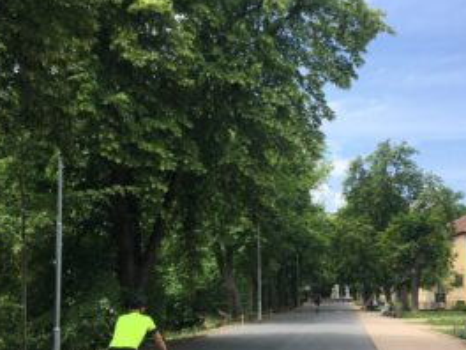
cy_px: 232
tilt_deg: +6.3
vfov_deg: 32.6
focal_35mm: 44
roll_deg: +0.4
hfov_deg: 42.9
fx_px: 592
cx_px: 247
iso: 25
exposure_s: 1/1099
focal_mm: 4.15
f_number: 2.2
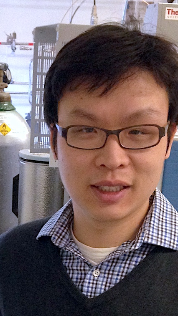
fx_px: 319
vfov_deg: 52.8
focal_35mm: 38
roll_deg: -1.9
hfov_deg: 31.1
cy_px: 165
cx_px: 109
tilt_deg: -17.2
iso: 320
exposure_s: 1/20
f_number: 2.4
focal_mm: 4.12
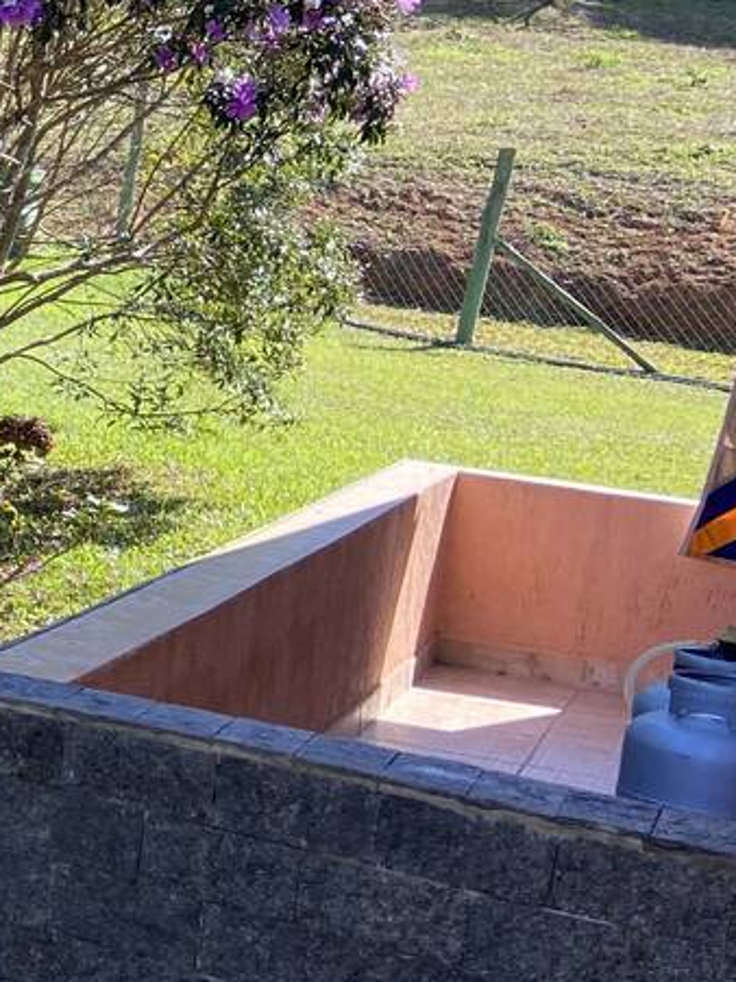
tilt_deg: -7.5
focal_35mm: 83
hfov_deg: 14.6
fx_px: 2354
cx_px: -756
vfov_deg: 23.6
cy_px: 442
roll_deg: -6.1
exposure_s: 1/487
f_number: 1.8
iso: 32
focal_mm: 4.25
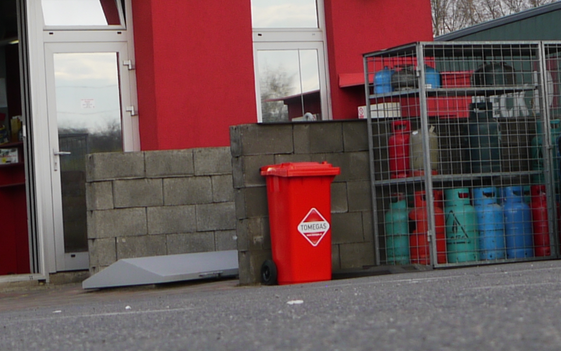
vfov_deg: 7.5
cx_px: 458
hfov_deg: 12.2
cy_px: -228
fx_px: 2615
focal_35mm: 171
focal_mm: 21
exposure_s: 1/200
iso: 100
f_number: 6.3
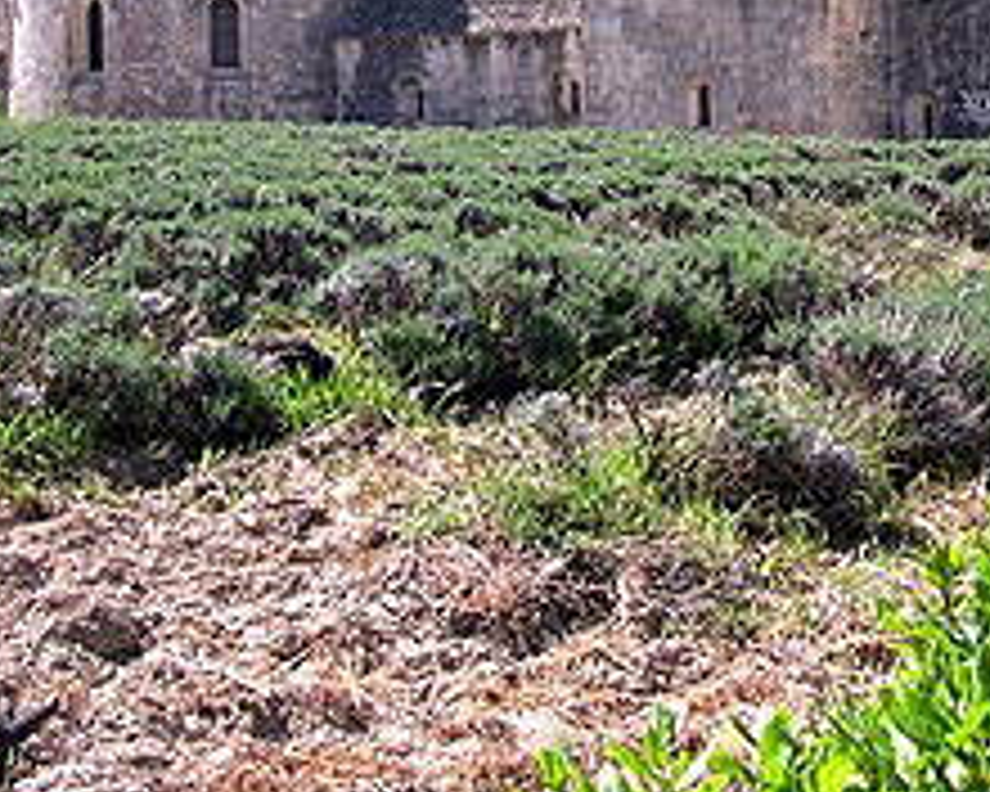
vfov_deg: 19.7
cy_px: 58
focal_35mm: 76
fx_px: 2227
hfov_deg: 25.0
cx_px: 594
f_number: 7.6
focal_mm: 8
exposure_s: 1/107
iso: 100
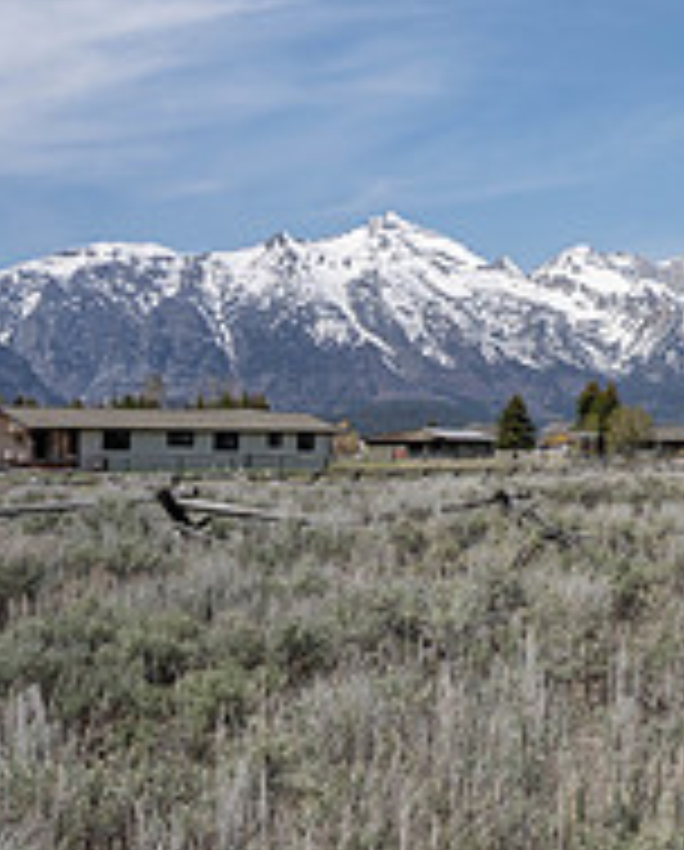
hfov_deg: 19.6
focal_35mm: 69
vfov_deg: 27.3
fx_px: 1740
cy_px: 290
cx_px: 999
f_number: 16
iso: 200
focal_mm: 24
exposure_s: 1/200
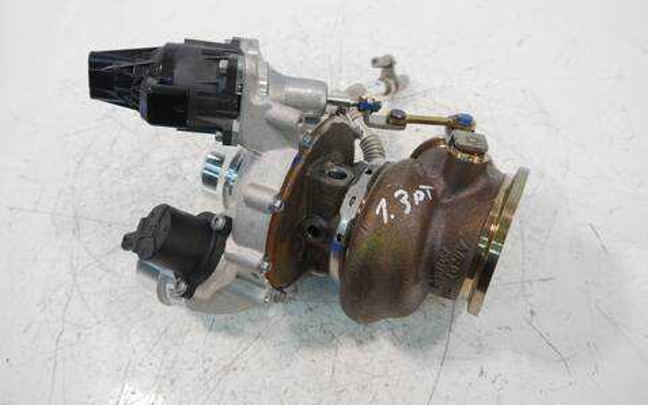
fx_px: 565
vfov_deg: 39.3
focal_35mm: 32
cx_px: 325
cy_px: 169
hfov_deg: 59.7
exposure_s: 1/60
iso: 500
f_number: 3.5
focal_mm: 15
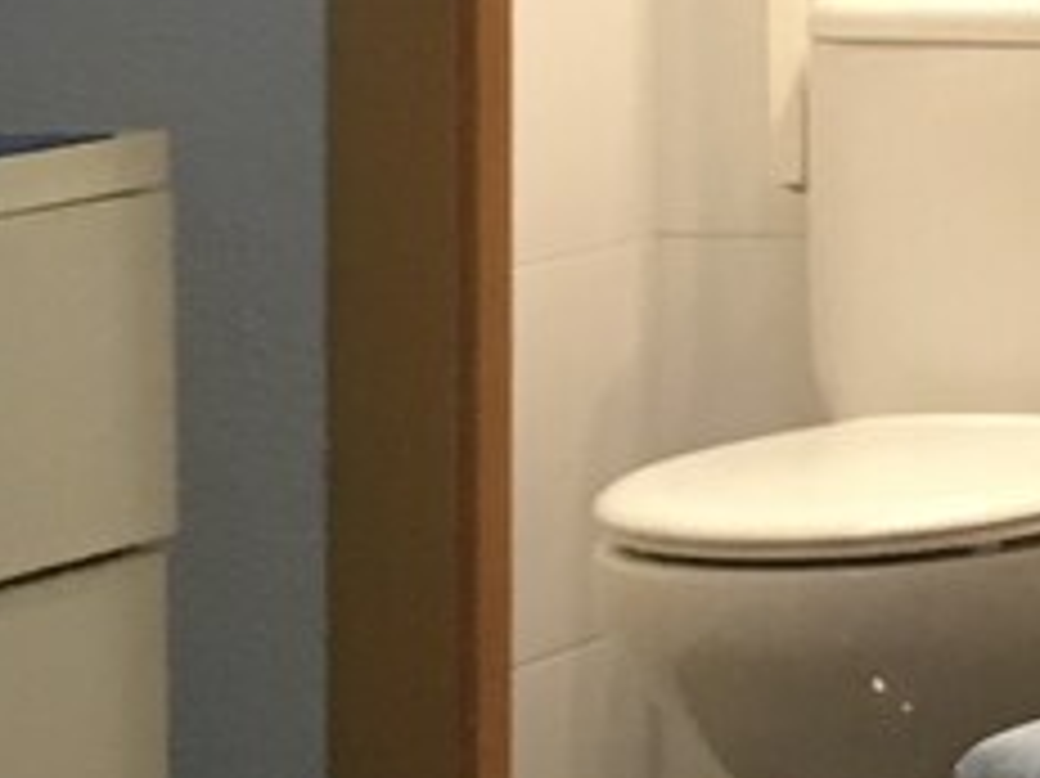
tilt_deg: -1.5
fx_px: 6036
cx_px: 3075
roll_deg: +0.6
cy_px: -270
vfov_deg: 7.3
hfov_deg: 8.4
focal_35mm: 201
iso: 100
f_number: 2.2
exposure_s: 1/33
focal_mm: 4.15
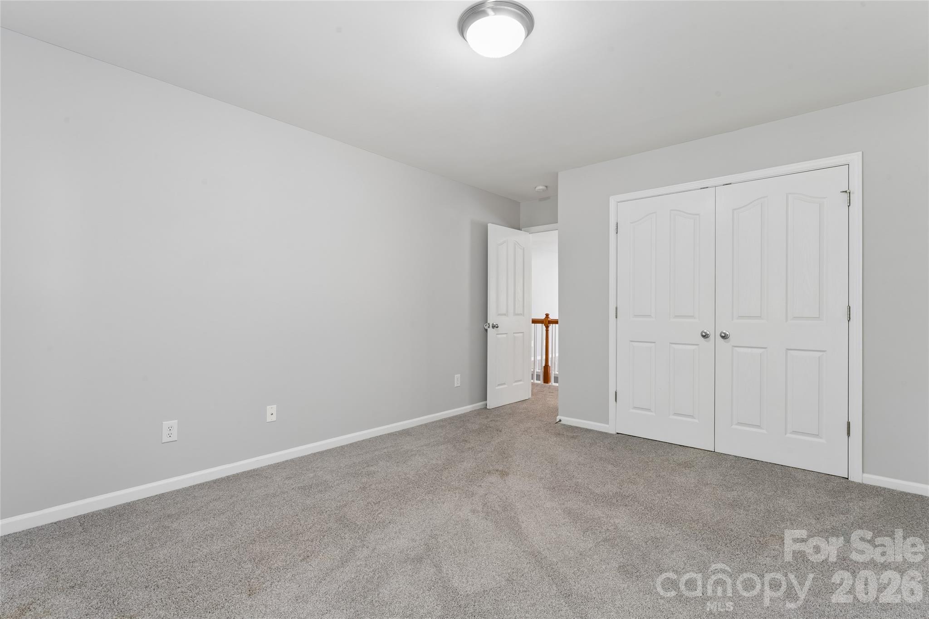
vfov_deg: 72.0
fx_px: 426
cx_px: 464
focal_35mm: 16
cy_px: 310
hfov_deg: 95.0
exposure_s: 2
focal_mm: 16.5
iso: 100
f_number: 13
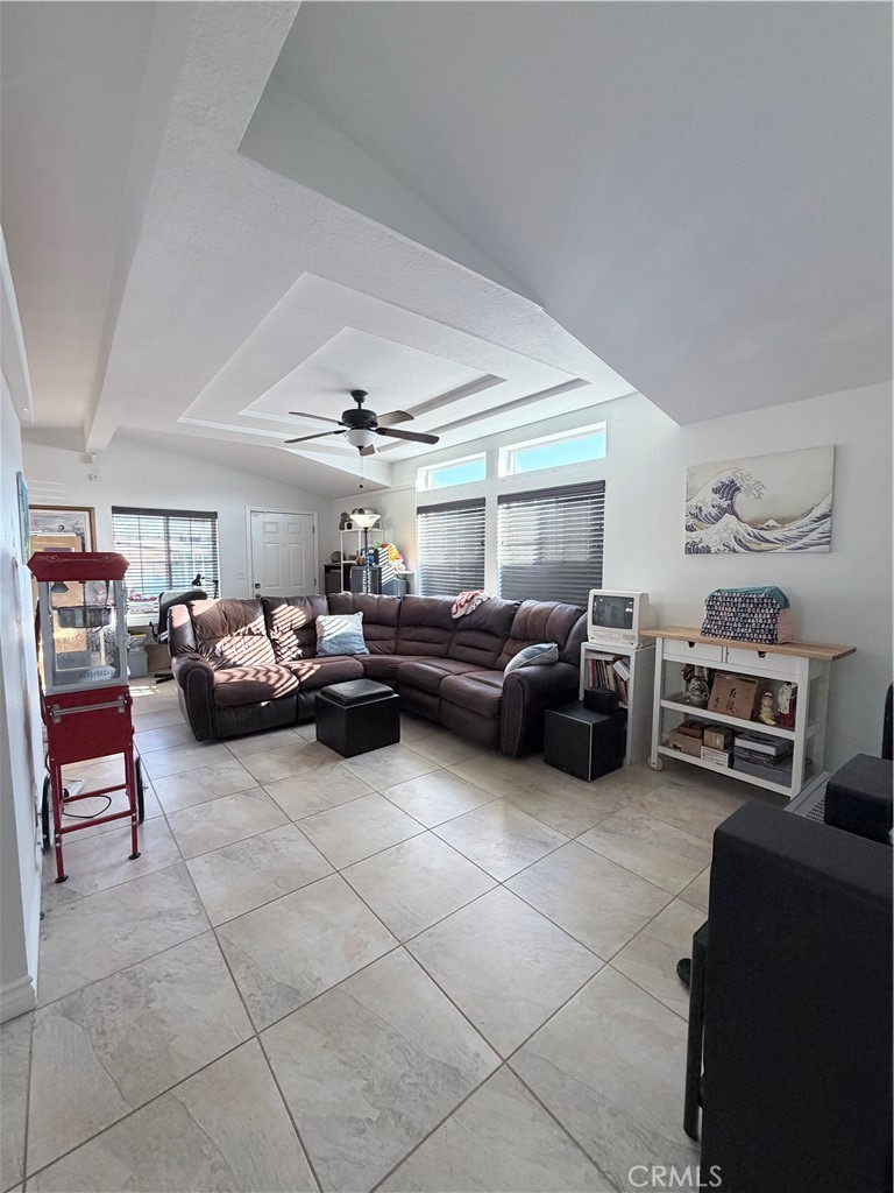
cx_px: 447
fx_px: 482
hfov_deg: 85.7
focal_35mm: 14
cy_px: 596
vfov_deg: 102.1
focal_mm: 2.22
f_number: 2.2
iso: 200
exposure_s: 1/121
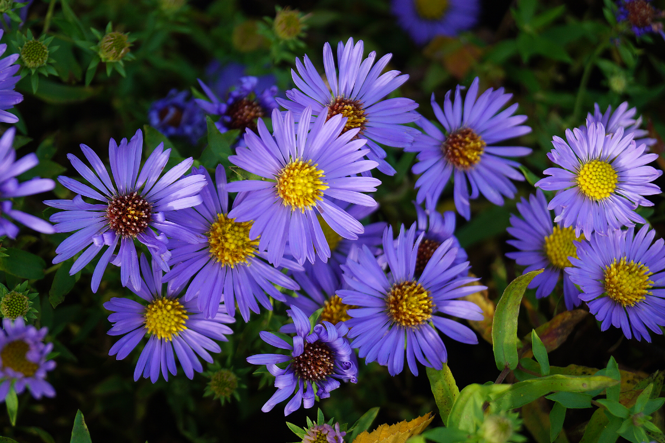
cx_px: 334
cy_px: 220
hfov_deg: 24.3
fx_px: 1542
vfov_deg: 16.3
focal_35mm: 84
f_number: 6.3
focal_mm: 55
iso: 100
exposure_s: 1/100
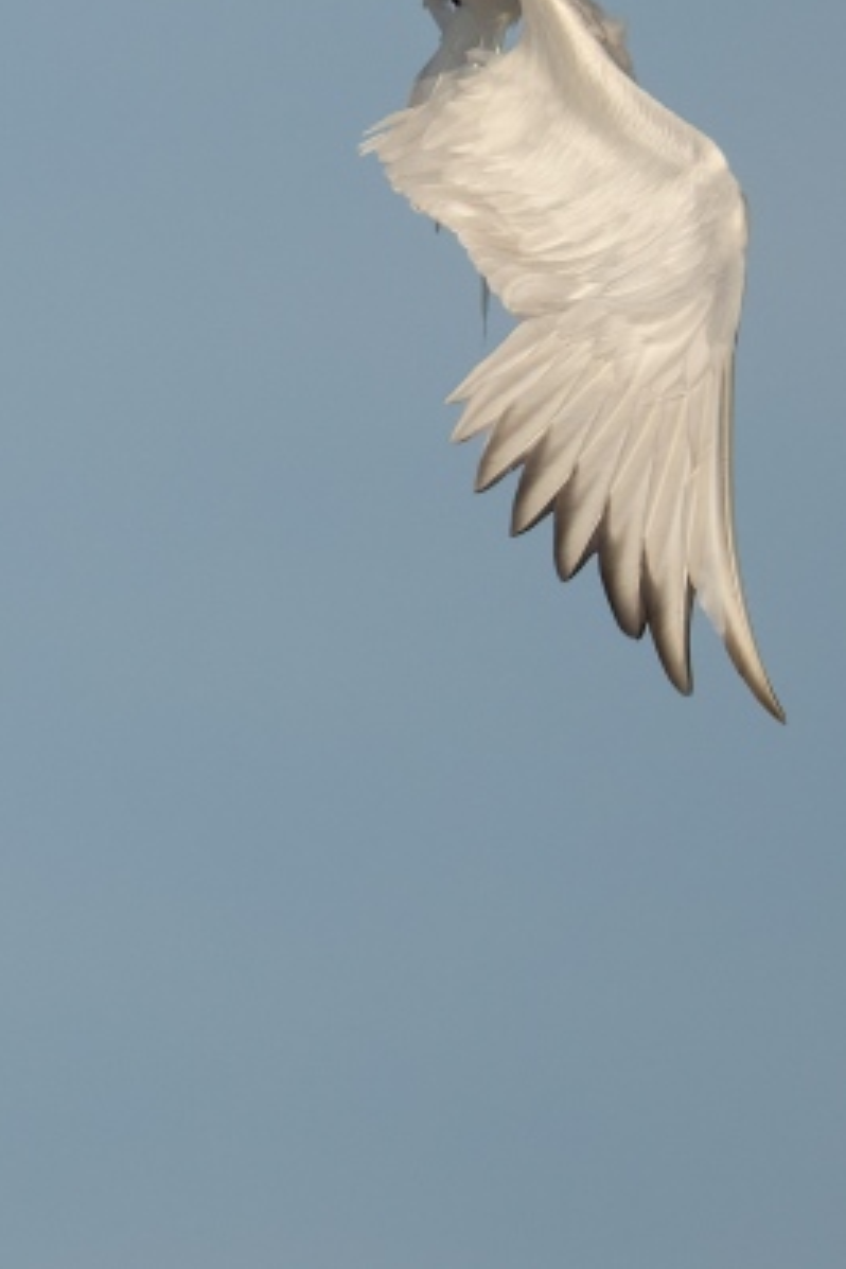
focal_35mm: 1354
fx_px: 47725
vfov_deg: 1.5
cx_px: 169
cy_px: -156
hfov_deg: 1.0
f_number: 4.5
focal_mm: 400
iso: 640
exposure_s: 1/5000
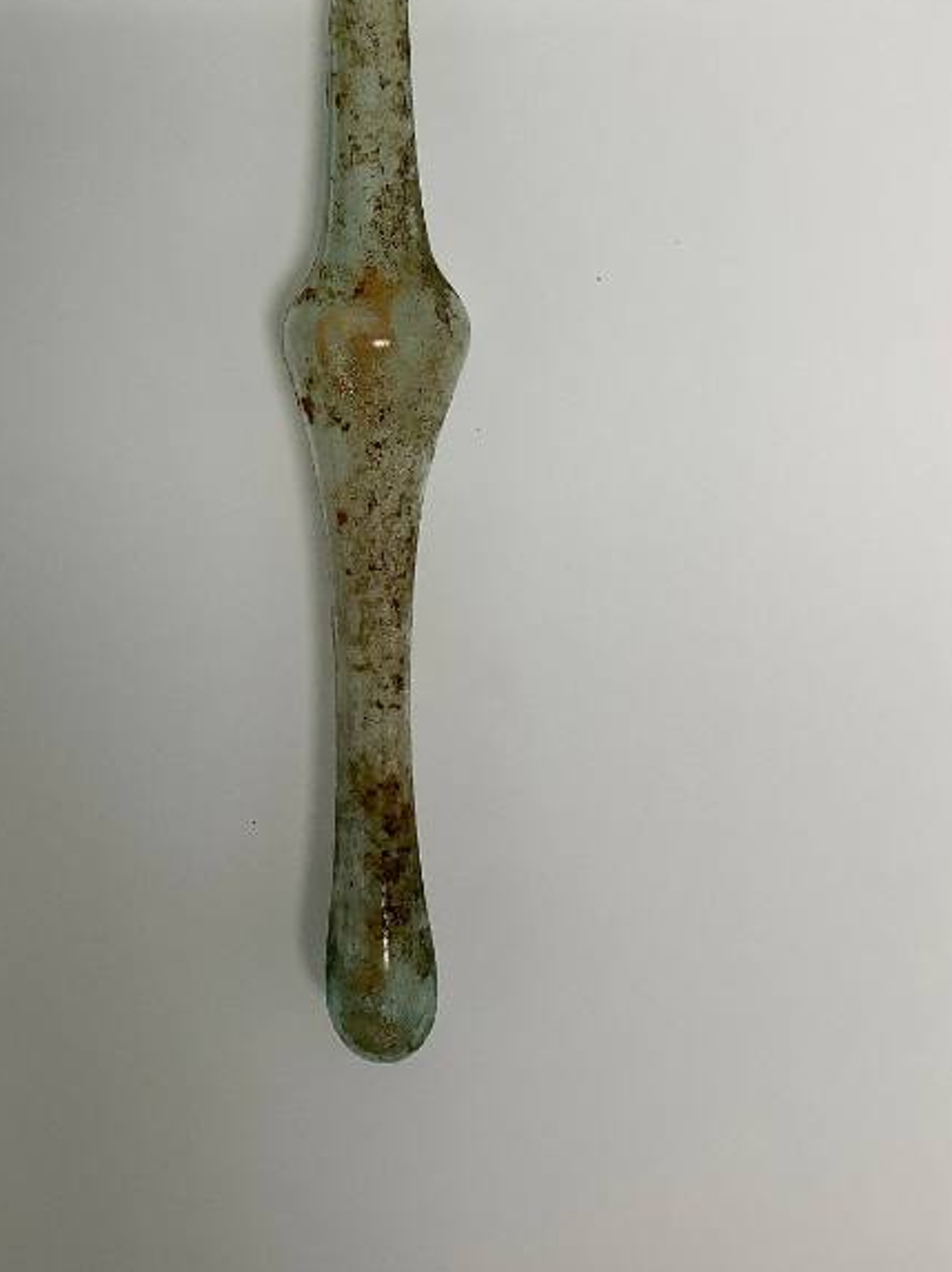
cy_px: 312
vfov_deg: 38.6
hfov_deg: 30.1
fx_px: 1762
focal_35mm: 48
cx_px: 374
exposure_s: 1/60
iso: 50
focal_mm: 3.3
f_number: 2.4
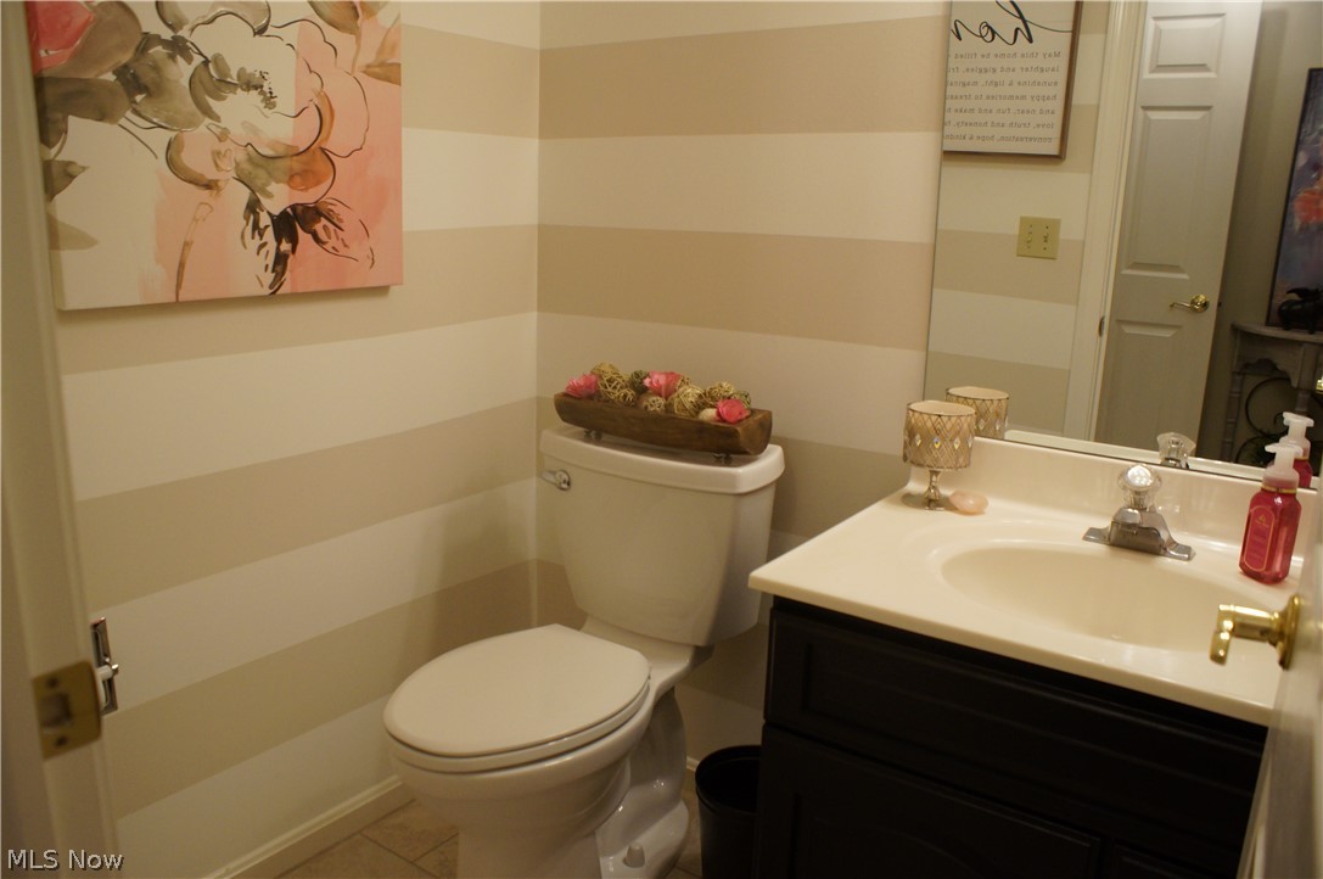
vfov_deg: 47.8
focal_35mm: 27
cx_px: 662
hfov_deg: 67.4
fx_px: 991
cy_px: 440
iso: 1000
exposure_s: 1/160
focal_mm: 18
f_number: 4
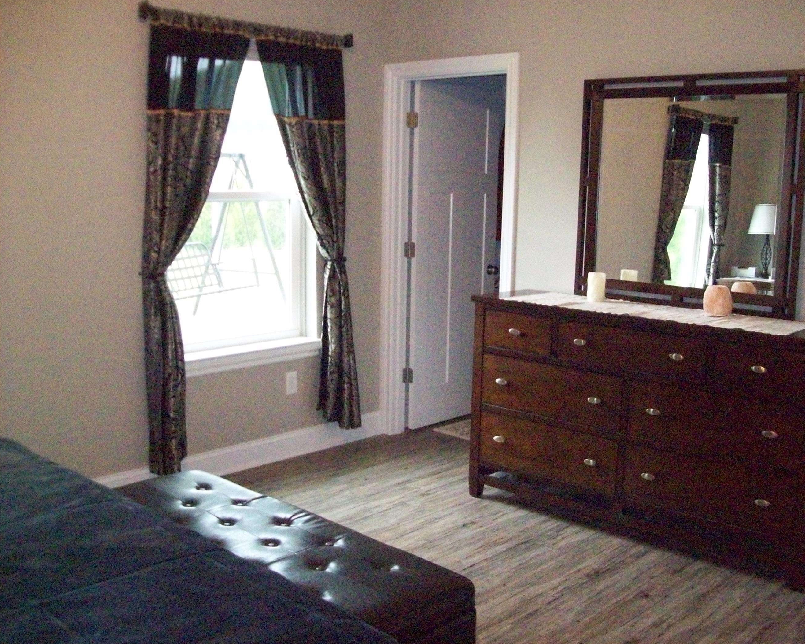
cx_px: 433
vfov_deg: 39.2
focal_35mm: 38
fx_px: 905
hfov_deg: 47.9
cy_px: 319
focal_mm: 6
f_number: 2.7
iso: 800
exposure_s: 1/128
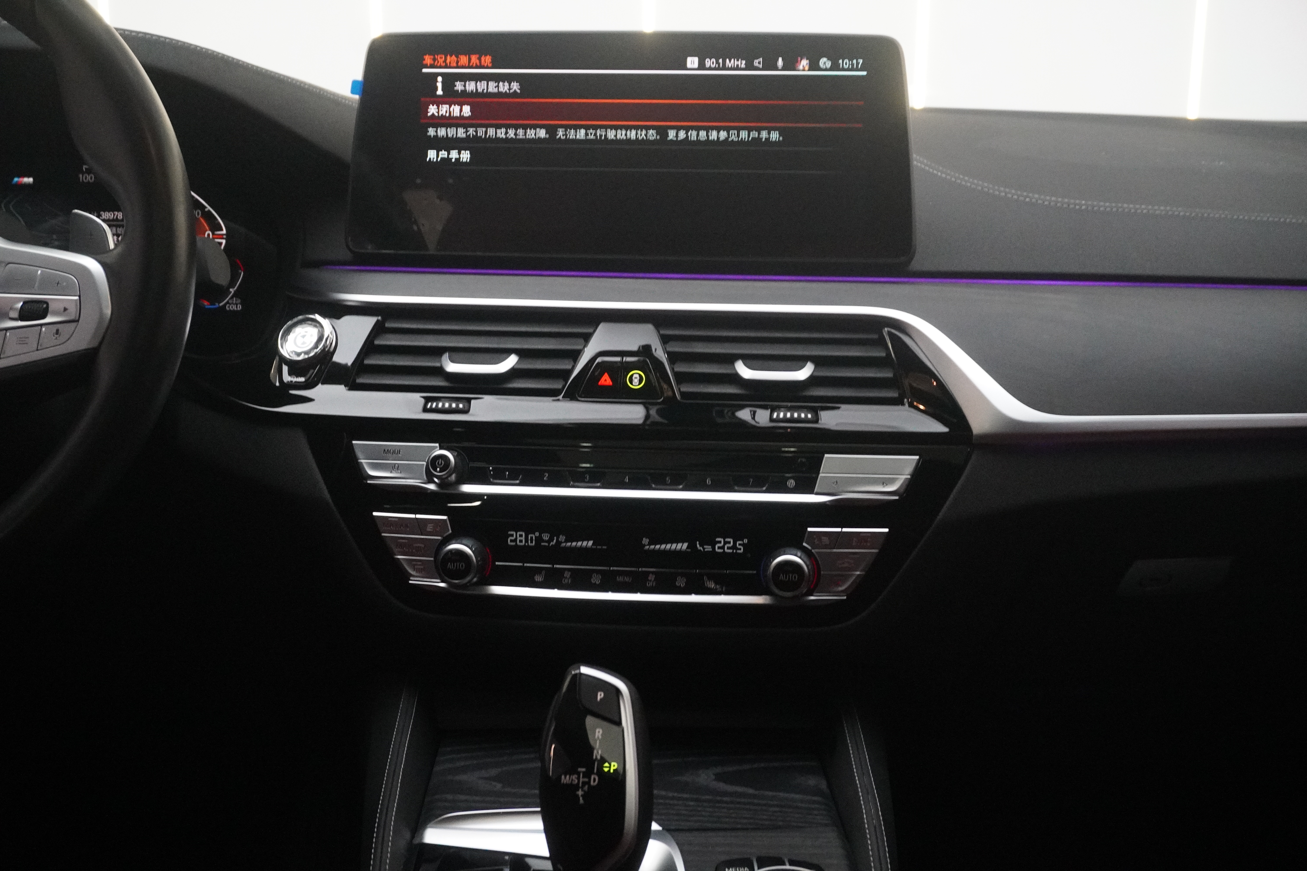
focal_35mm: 42
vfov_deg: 31.9
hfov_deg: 46.4
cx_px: 654
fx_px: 1525
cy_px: 436
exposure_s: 1/80
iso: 6400
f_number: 6.3
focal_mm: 28
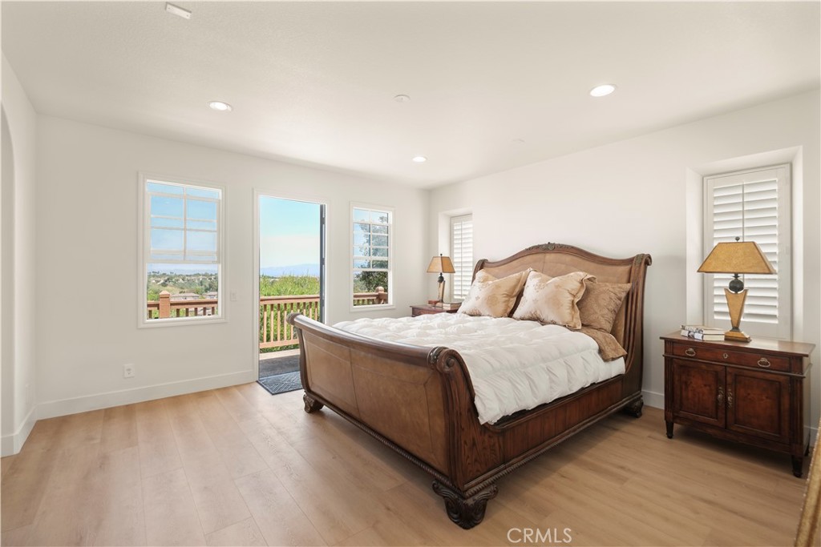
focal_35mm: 15
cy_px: 274
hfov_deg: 100.4
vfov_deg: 77.3
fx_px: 342
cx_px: 410
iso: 125
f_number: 4
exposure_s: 1/18
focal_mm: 10
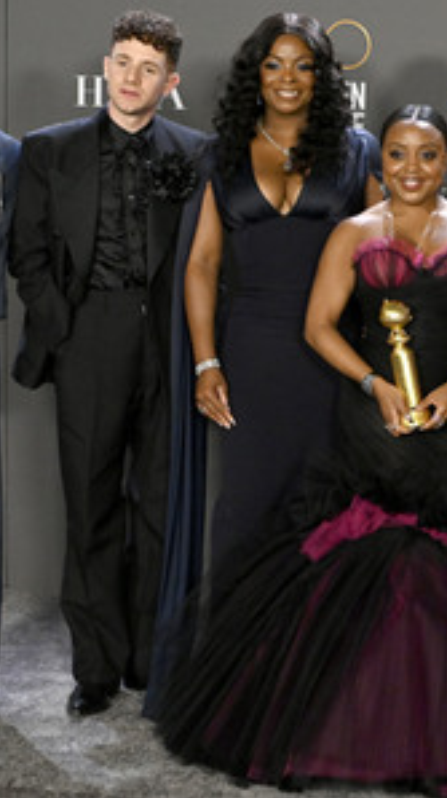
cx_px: 408
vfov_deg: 19.3
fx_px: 2346
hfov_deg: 10.8
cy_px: 399
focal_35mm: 111
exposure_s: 1/400
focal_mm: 70
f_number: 7.1
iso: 6400
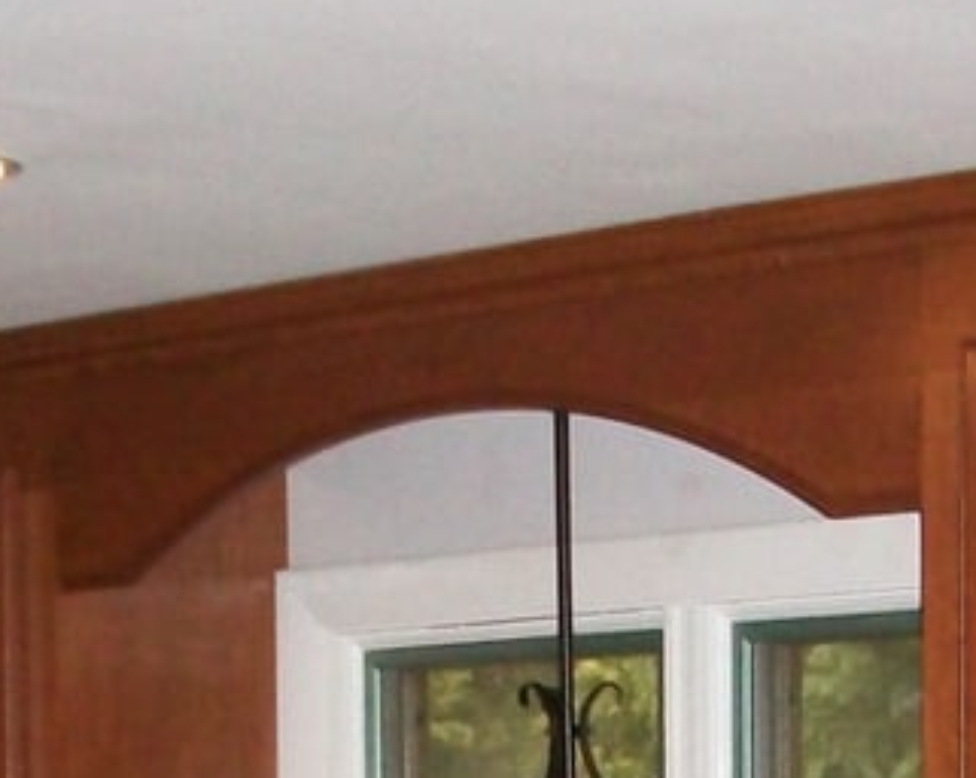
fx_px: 3981
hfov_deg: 13.9
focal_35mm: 138
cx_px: 841
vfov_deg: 10.8
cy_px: 1143
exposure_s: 1/125
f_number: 2.8
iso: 200
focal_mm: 5.7
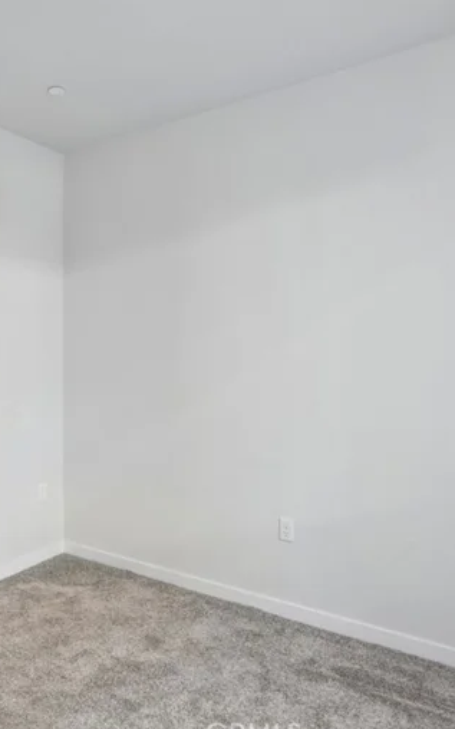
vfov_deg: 68.4
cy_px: 349
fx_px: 536
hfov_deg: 44.8
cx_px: 128
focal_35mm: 27
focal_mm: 16
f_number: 8
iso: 1250
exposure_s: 1/30
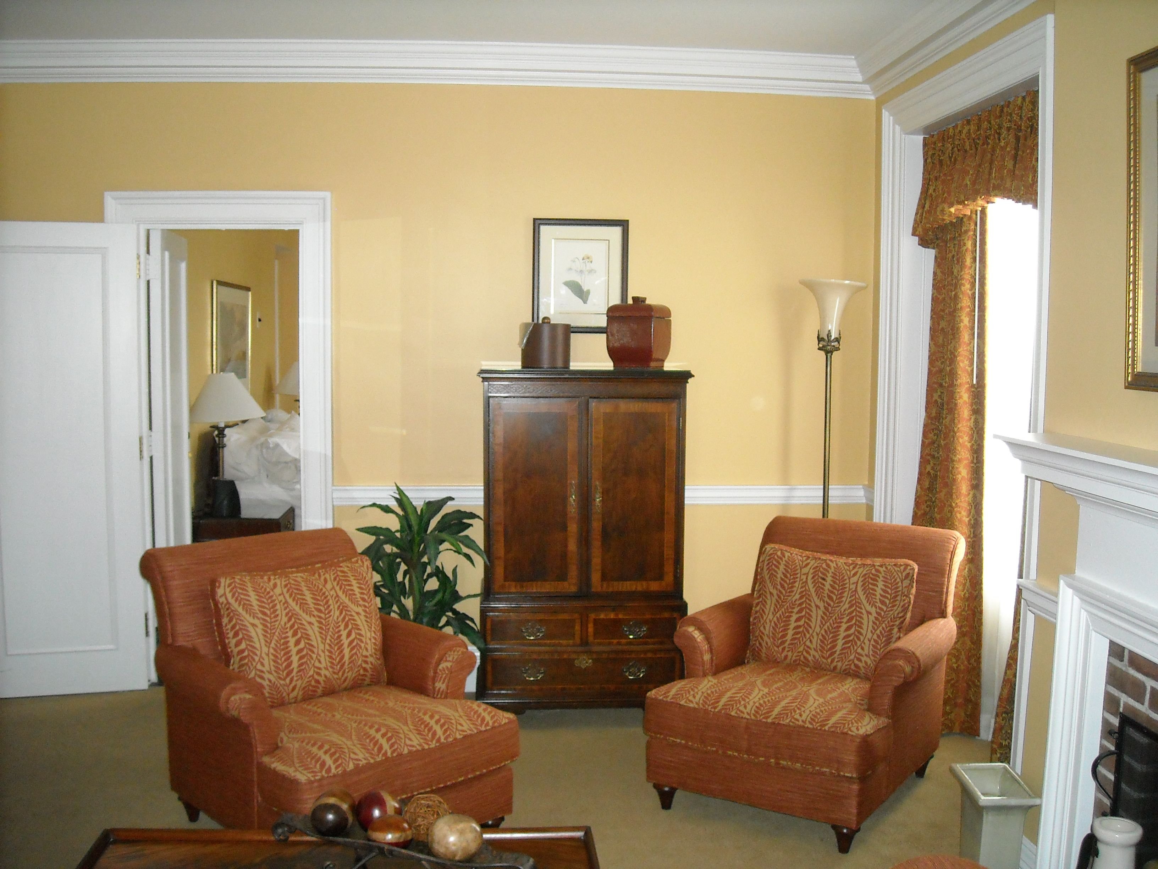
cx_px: 579
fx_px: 1171
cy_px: 434
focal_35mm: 35
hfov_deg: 52.6
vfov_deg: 40.7
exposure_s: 1/60
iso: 400
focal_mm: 5.7
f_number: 2.8
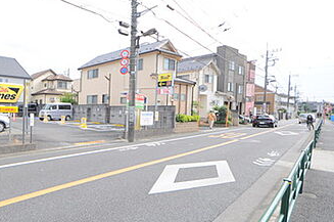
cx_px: 42
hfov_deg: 66.7
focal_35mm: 22
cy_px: 115
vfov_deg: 57.1
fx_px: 204
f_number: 7.1
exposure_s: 1/200
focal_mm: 8
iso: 200
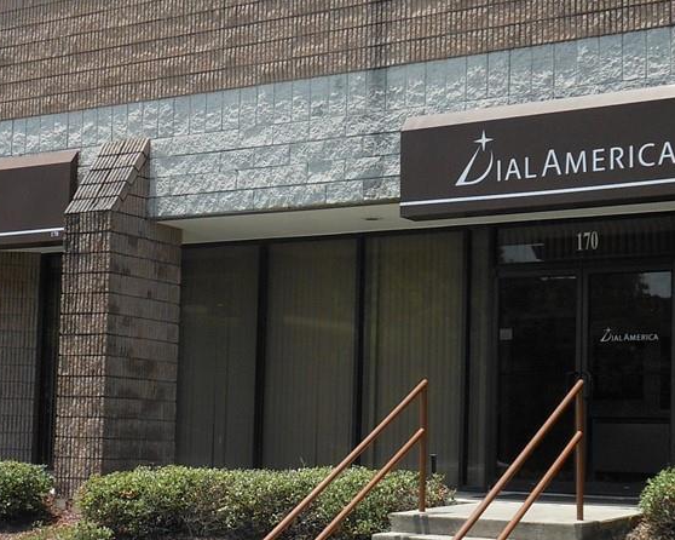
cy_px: 259
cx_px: 215
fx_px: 1398
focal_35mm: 70
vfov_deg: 21.8
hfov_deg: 27.0
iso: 80
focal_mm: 4.5
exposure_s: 1/800
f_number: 3.2
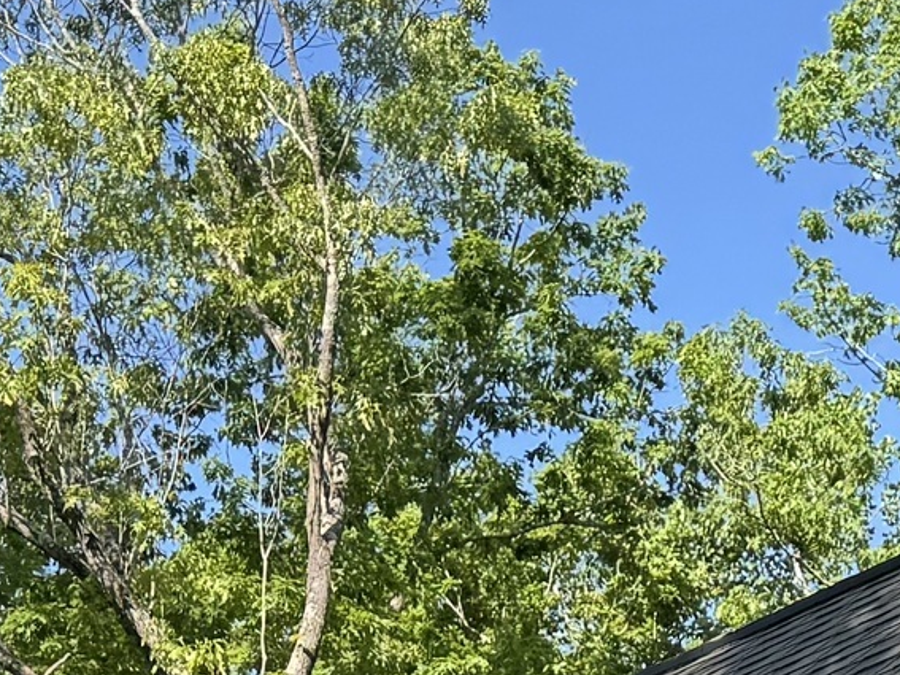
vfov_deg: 10.5
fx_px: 3379
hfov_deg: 15.0
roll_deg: -0.8
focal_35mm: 130
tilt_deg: +7.9
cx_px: 821
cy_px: 1352
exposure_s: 1/912
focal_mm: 6.76
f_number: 1.78
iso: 80
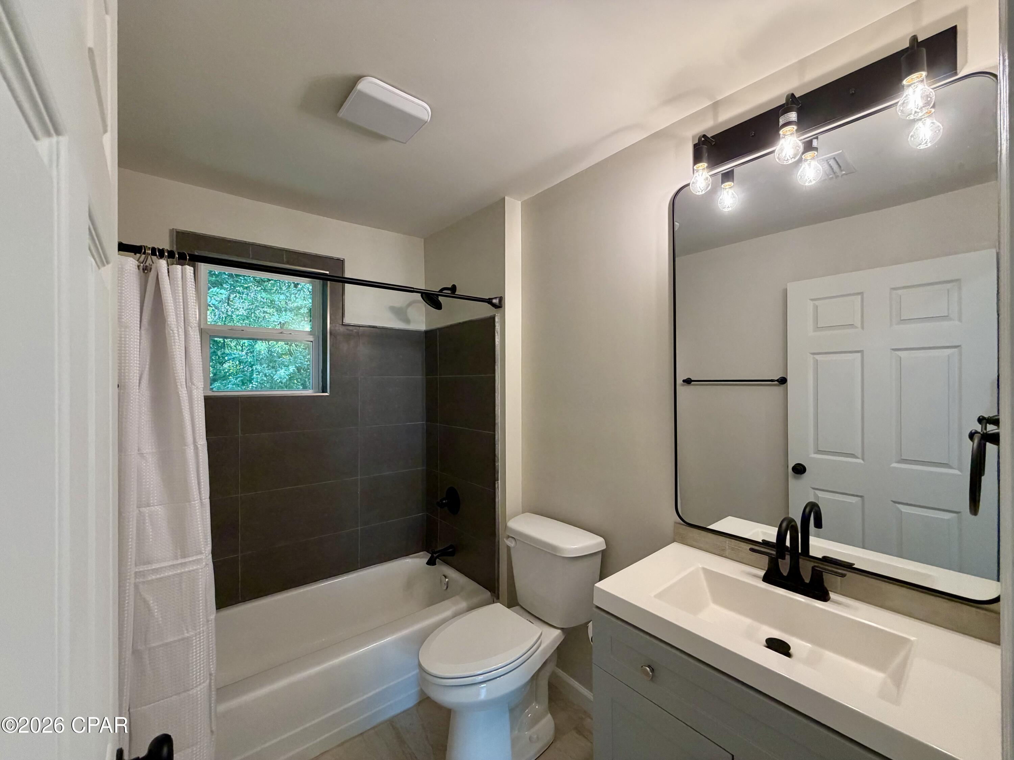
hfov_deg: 102.1
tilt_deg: -0.6
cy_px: 380
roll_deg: +0.4
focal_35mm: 14
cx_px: 507
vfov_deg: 85.7
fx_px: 410
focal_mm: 2.22
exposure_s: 1/120
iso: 250
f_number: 2.2
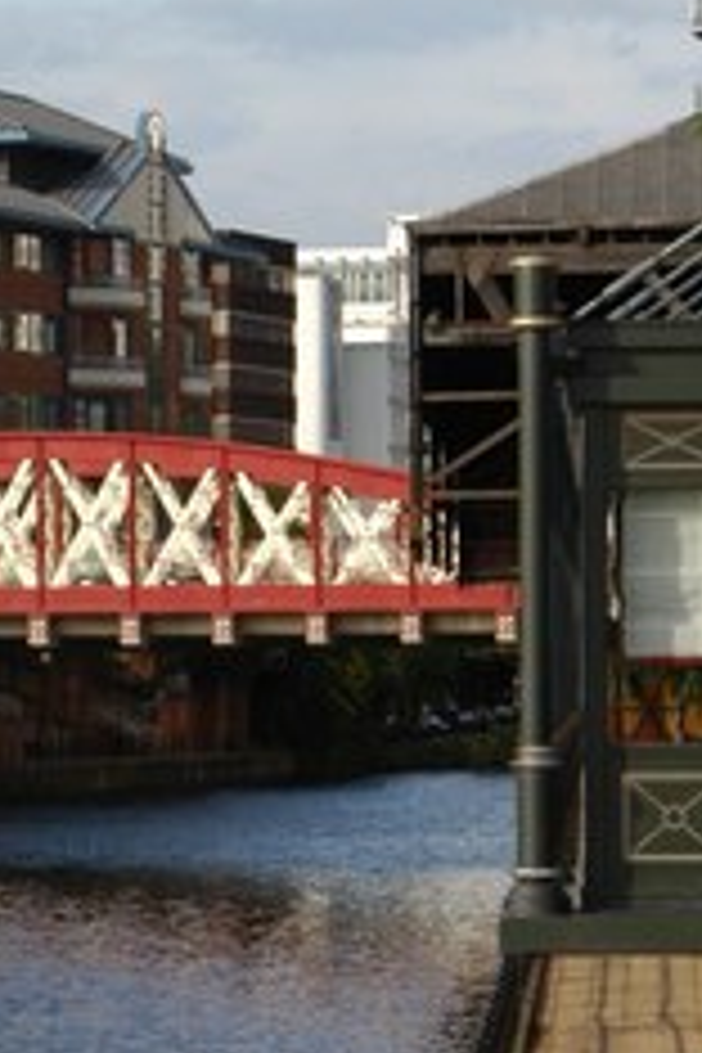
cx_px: 83
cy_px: 747
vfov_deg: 9.6
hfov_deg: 6.4
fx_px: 6230
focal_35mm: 213
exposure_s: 1/80
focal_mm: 52
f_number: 14
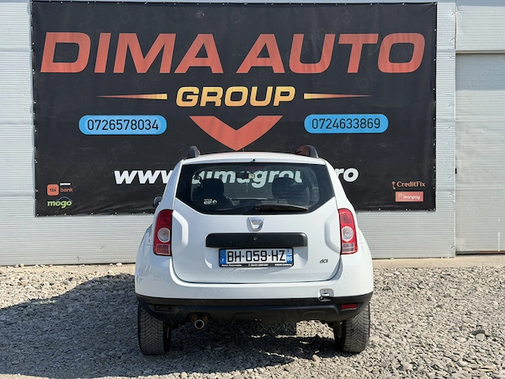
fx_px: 700
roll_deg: +0.8
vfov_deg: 30.3
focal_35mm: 48
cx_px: 252
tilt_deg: -2.0
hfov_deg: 39.7
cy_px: 190
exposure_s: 1/4587
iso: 80
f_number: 1.78
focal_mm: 6.76
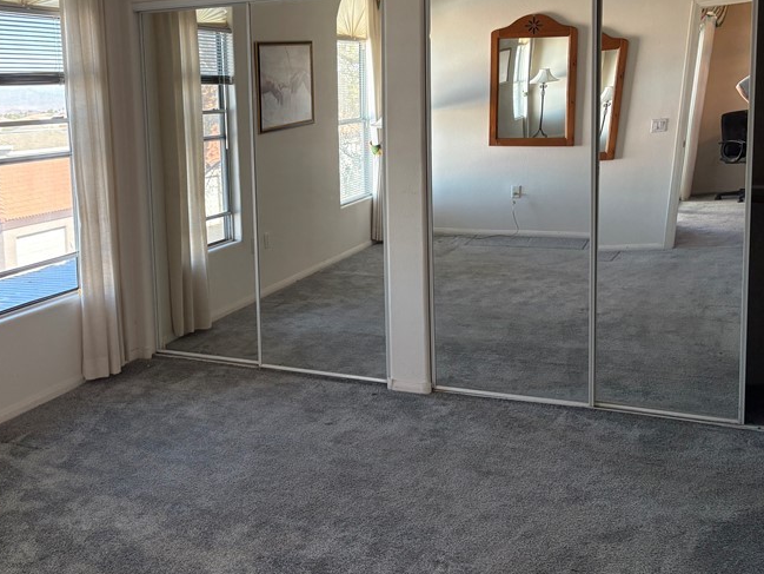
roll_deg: +2.5
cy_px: 204
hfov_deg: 45.0
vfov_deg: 34.9
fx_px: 905
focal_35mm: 41
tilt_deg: -8.1
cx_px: 246
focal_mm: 5.96
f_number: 1.6
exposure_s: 1/142
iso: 125
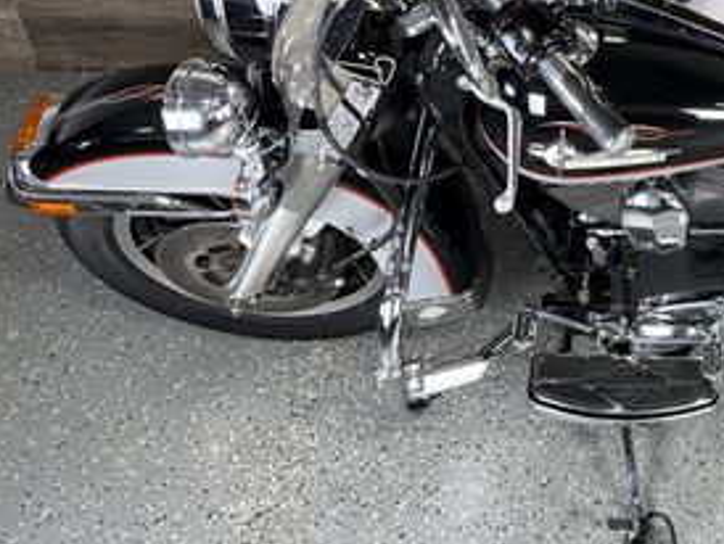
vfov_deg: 25.2
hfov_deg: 30.9
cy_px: 40
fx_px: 1172
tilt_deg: -32.5
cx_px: 779
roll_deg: -0.7
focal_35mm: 56
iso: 64
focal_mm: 6.76
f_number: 1.78
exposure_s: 1/22
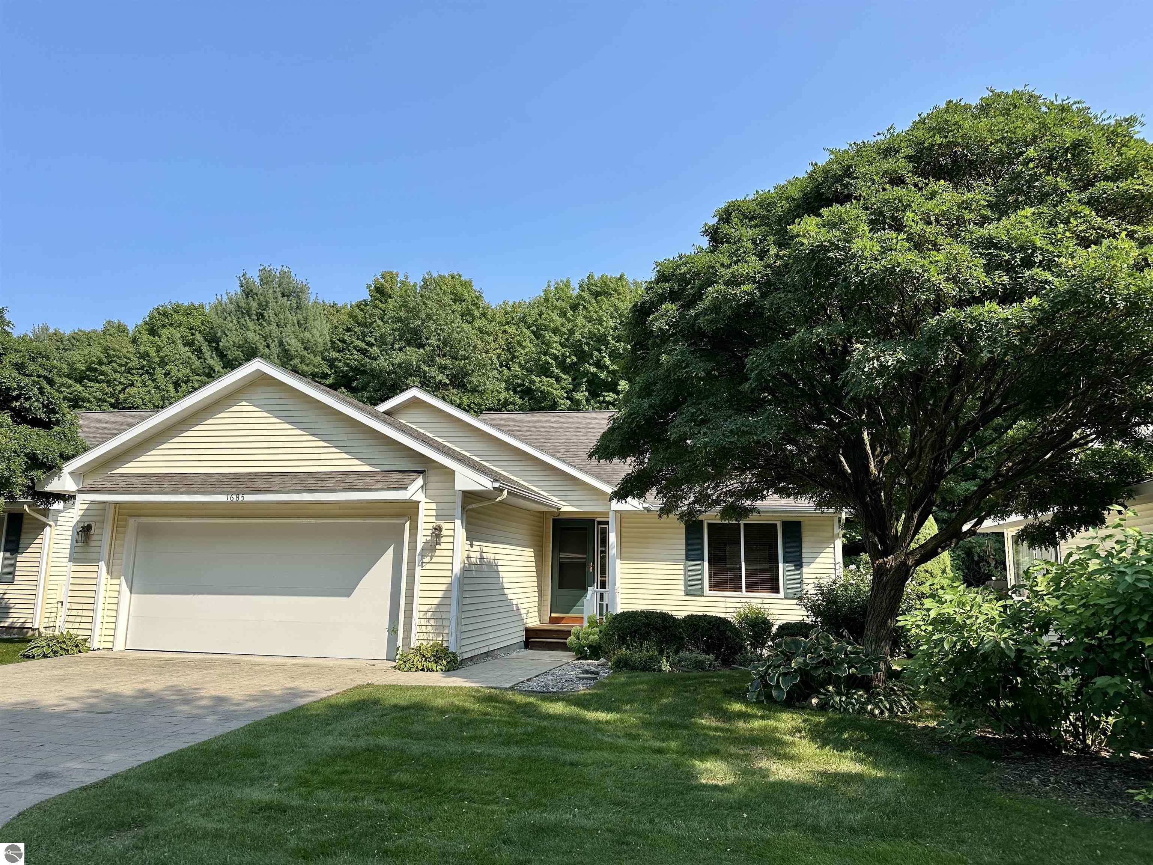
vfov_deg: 56.8
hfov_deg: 71.6
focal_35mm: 24
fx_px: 799
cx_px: 576
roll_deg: -1.0
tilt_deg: +10.0
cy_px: 432
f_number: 1.78
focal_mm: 6.86
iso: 80
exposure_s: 1/3356
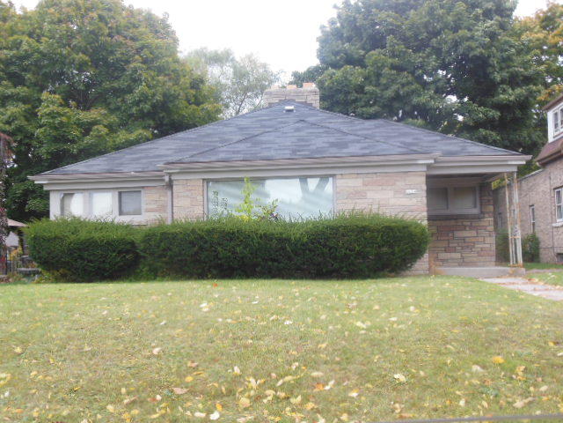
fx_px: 699
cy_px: 212
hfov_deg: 43.9
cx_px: 282
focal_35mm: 43
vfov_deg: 33.6
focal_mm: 7.7
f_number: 3.8
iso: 200
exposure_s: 1/30
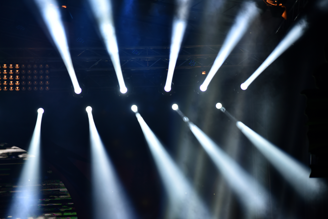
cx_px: 164
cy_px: 110
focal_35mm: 200
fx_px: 1823
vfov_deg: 6.9
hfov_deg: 10.3
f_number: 2.8
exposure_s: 1/1000
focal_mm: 200
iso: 1250
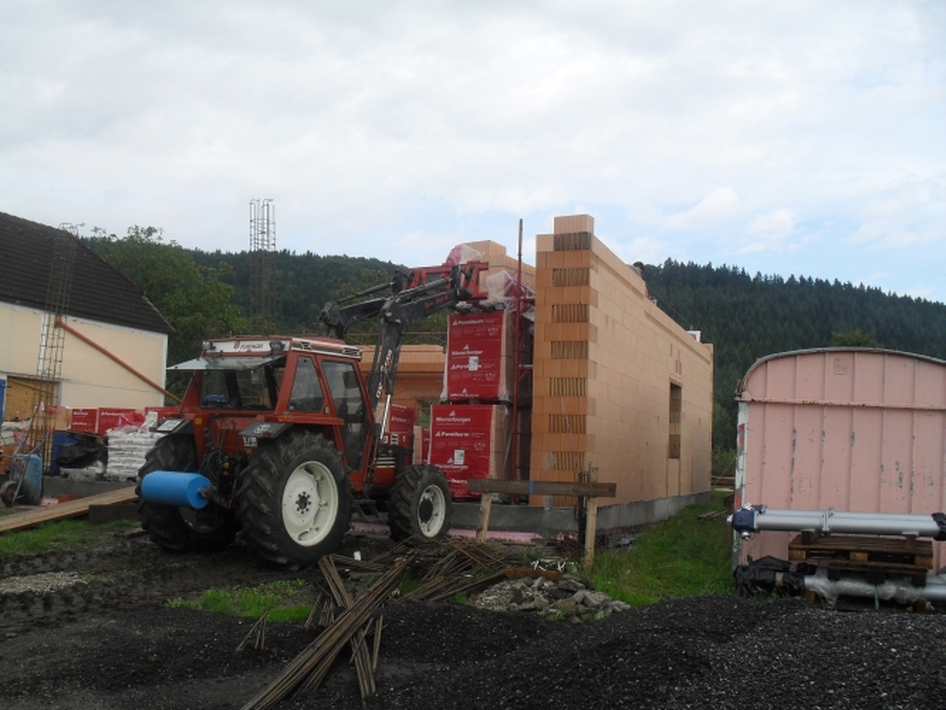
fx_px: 957
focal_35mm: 35
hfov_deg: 52.6
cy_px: 355
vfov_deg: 40.7
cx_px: 473
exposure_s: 1/125
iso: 100
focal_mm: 6.3
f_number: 8.4
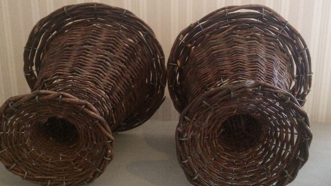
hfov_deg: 56.6
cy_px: 110
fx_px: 307
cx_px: 172
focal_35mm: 35
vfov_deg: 33.6
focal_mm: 4.15
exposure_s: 1/17
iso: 640
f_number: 2.2
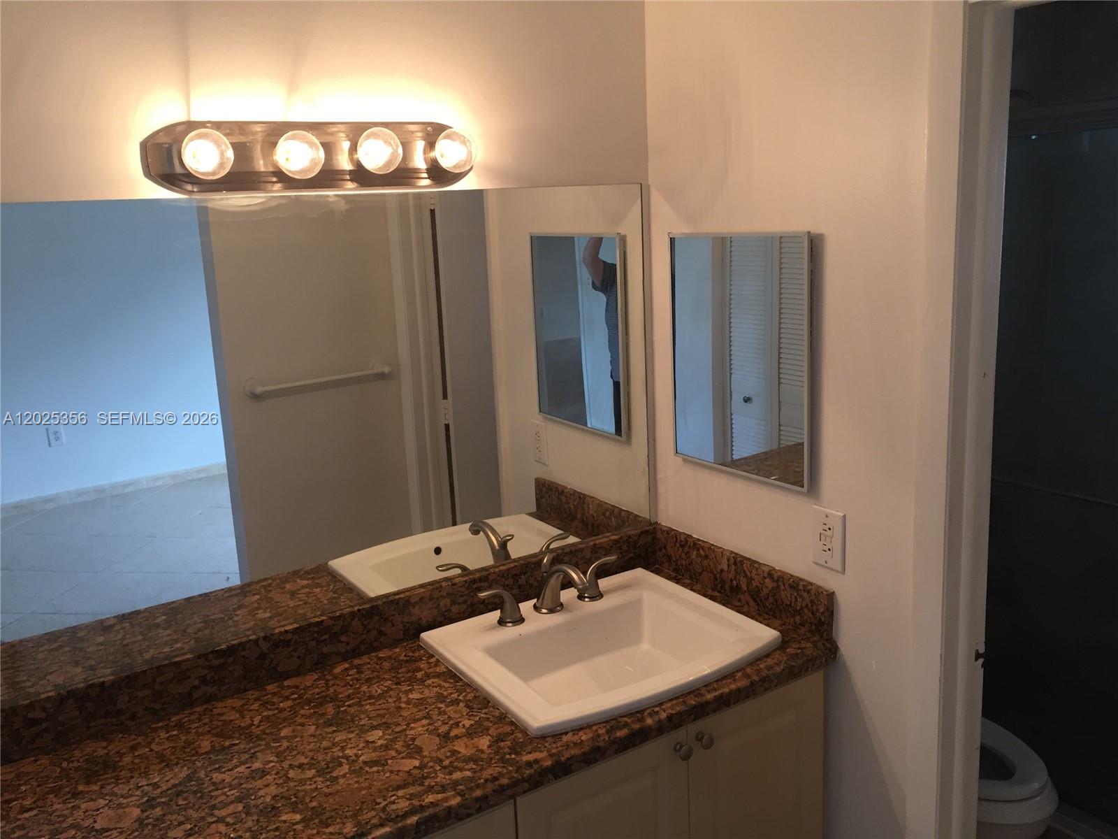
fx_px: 937
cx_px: 559
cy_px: 420
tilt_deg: -13.2
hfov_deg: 61.7
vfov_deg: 48.2
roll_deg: +1.9
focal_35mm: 29
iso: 32
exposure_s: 1/30
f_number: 2.2
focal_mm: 4.15
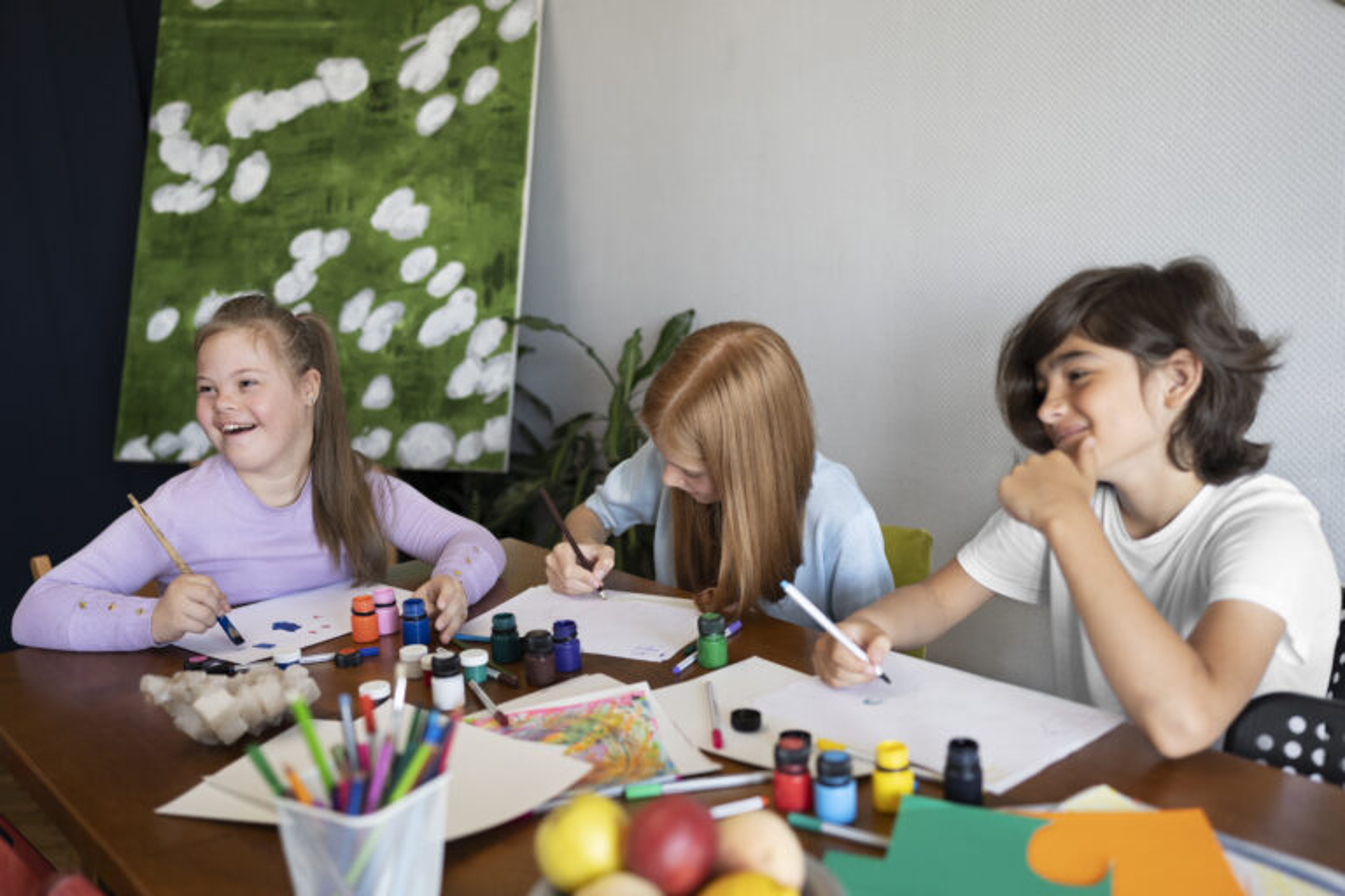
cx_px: 672
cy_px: 448
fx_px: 1308
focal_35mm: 35
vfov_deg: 37.9
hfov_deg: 54.4
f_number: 2
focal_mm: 35
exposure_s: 1/250
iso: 800
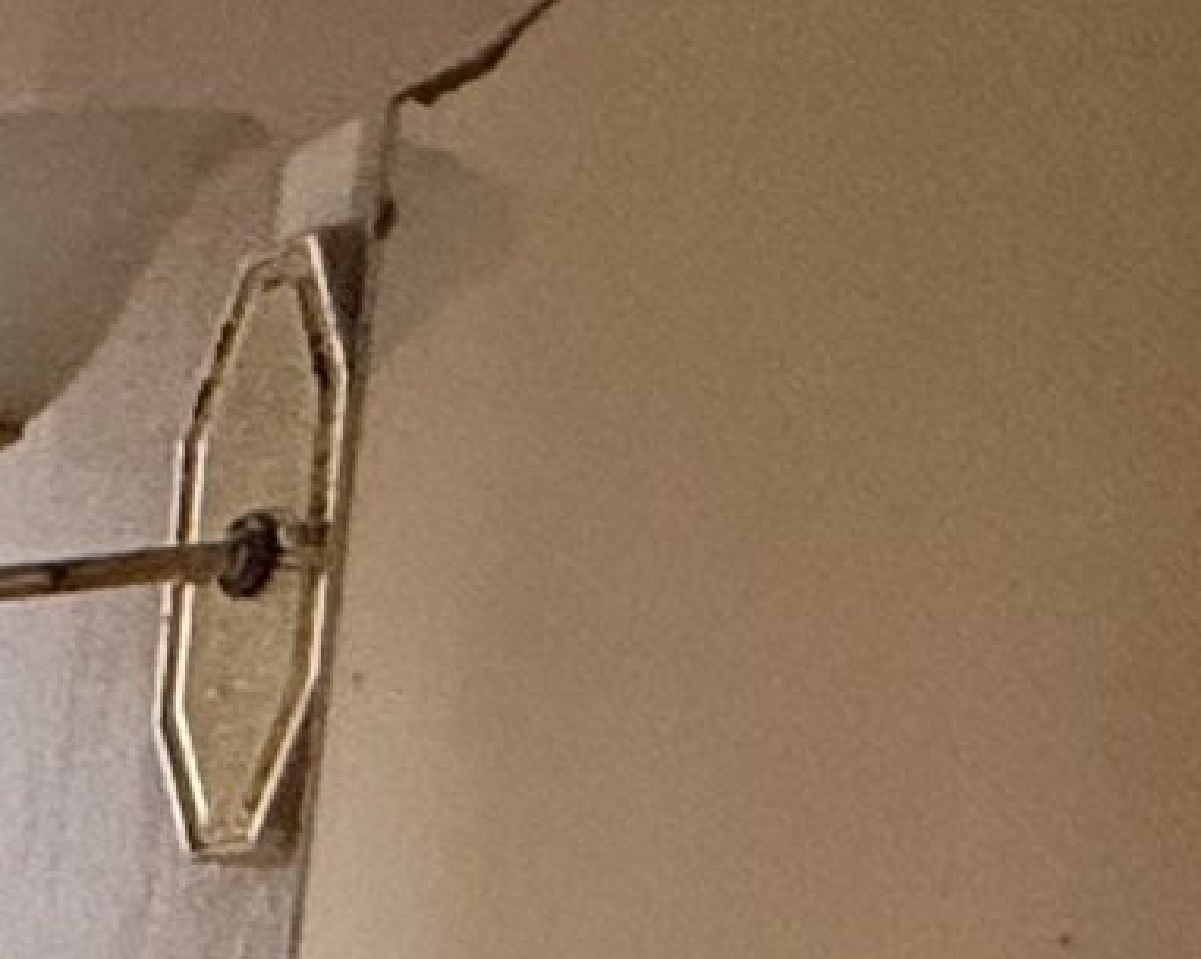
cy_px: 2780
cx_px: -1383
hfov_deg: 14.0
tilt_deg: -18.7
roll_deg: +1.0
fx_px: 3907
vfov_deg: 10.4
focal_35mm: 110
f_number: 2.2
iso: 500
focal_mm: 2.22
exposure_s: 1/60
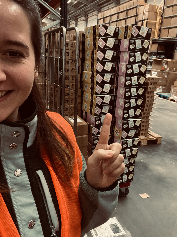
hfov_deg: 46.8
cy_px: 118
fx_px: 205
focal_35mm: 30
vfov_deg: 60.0
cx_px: 88
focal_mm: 2.71
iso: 400
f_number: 2.2
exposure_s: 1/47
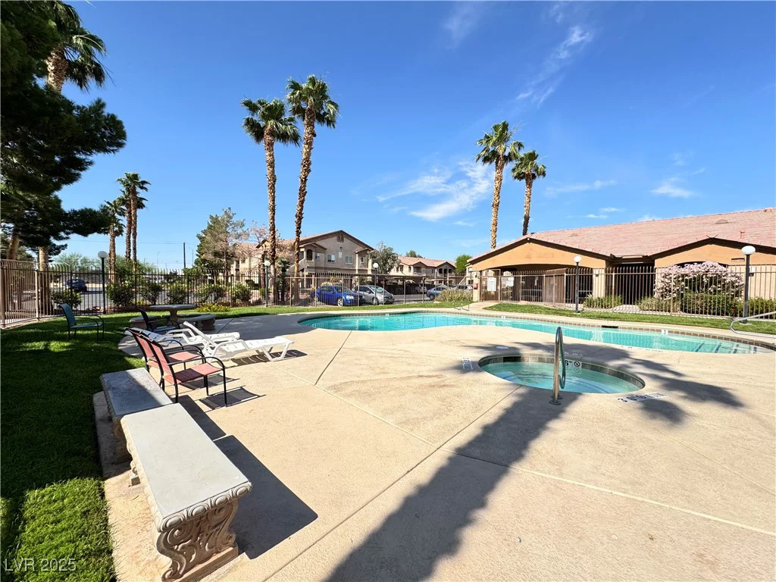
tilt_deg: -1.8
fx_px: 314
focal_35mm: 14
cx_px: 388
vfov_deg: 85.7
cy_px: 291
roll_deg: -0.3
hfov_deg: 102.1
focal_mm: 2.22
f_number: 2.2
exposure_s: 1/1477
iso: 50
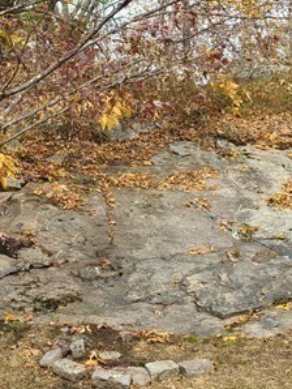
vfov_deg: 28.3
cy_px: 77
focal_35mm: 67
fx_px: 752
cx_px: -7
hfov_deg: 21.1
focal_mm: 5.4
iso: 40
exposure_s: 1/412
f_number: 1.8
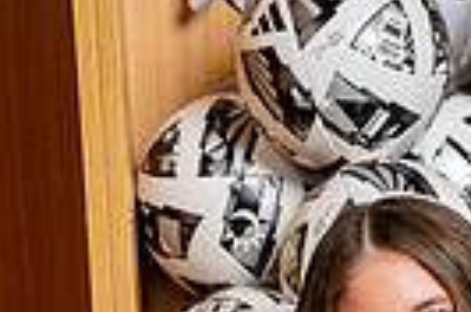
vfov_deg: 5.6
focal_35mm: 234
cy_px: 780
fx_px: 3054
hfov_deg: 8.8
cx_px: 443
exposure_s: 1/250
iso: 200
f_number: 8
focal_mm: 69
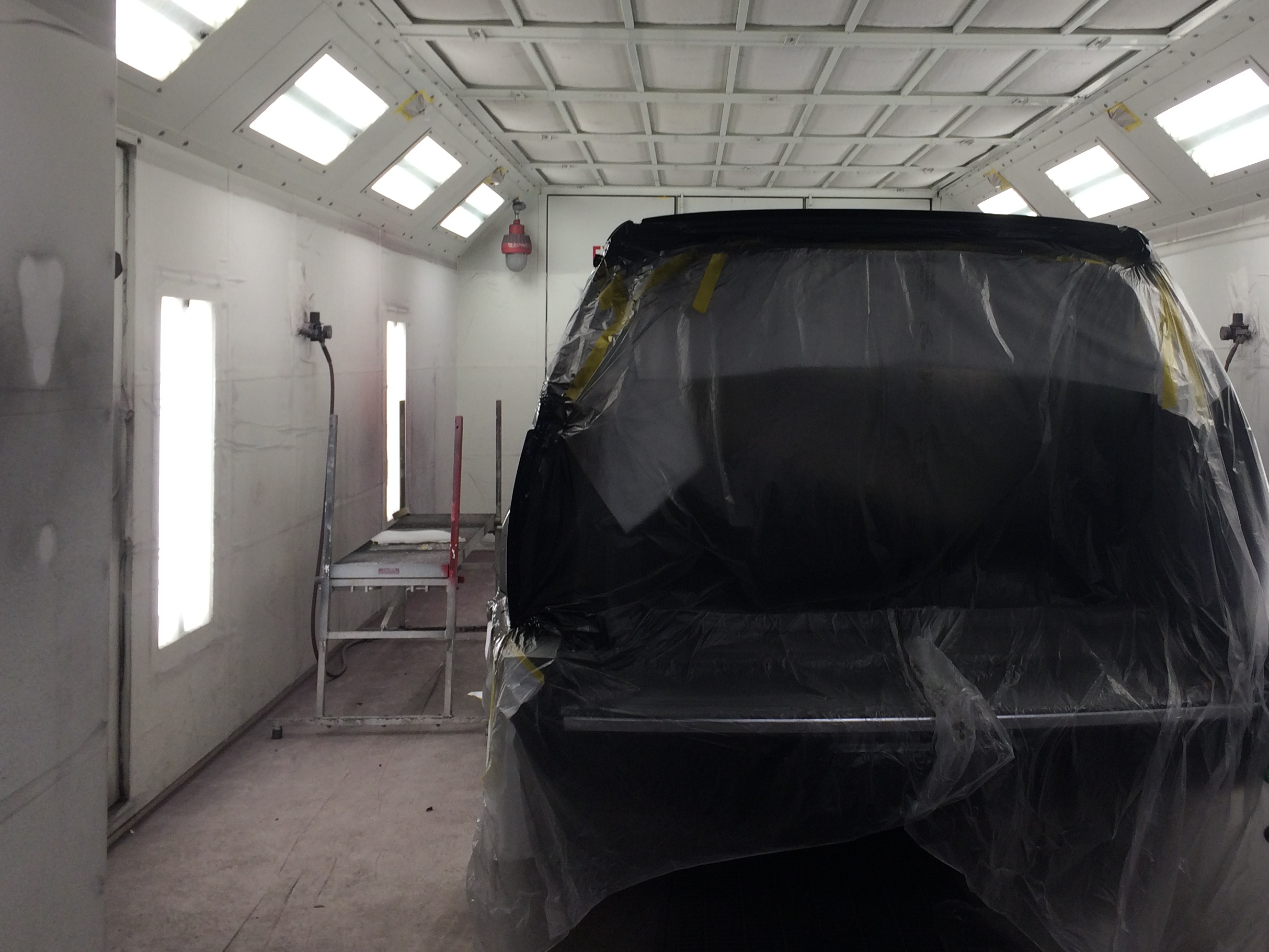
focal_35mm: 39
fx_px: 1430
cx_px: 771
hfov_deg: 47.5
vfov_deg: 36.6
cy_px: 348
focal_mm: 4.15
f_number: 2.2
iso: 40
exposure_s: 1/120
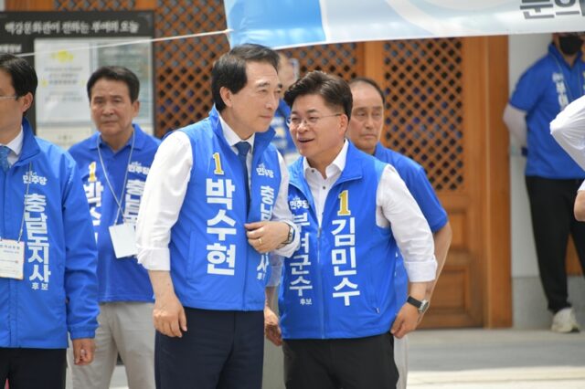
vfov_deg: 4.6
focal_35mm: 300
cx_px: 292
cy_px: 194
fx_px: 4872
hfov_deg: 6.9
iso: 100
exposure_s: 1/200
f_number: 5.6
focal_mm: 300
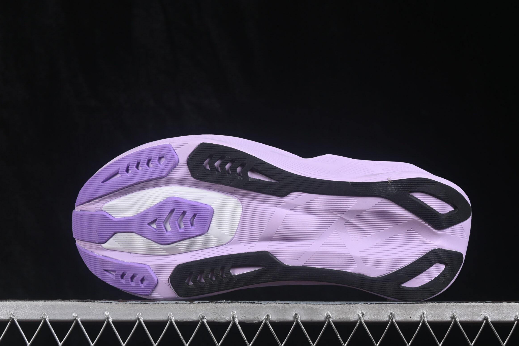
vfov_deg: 16.5
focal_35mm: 83
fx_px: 1196
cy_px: 181
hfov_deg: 24.5
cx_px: 268
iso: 160
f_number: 8
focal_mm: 50
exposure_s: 1/80
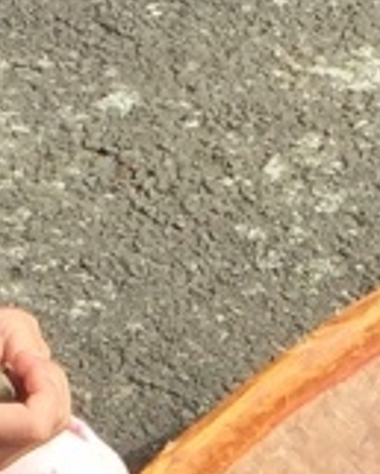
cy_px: 867
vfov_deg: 7.1
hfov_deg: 5.8
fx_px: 3694
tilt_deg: -36.8
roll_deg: -4.5
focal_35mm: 263
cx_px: 701
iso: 32
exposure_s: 1/1041
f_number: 2.2
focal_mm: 4.15
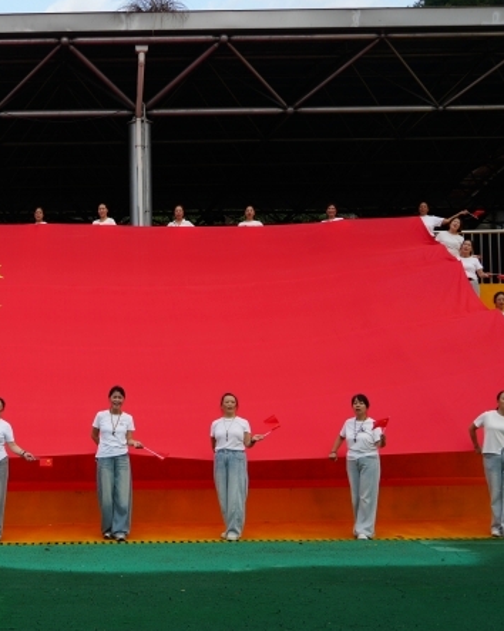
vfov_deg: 30.9
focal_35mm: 61
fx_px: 1138
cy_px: 355
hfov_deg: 24.2
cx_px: 36
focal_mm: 32
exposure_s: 1/250
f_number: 5
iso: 100
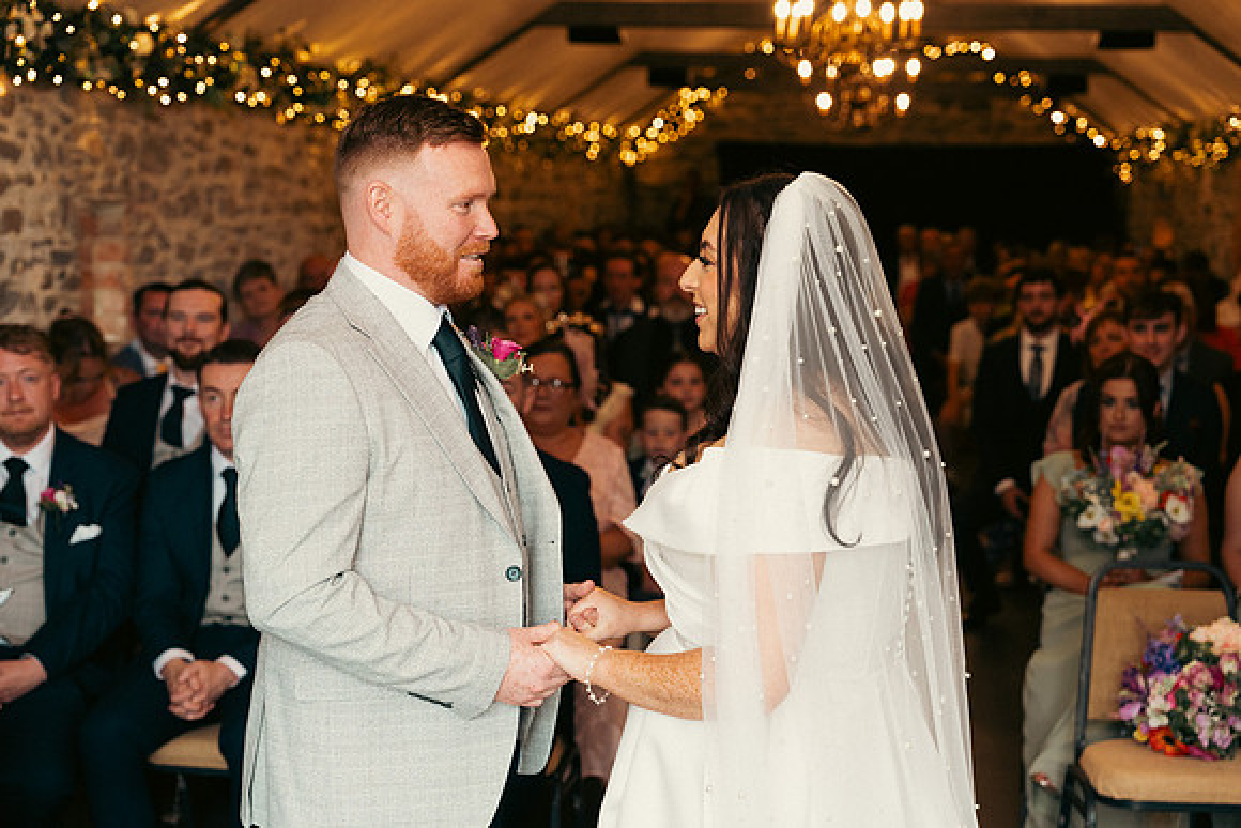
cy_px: 414
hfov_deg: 33.4
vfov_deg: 22.6
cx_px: 620
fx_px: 2069
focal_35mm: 60
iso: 800
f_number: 3.5
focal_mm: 60
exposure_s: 1/160
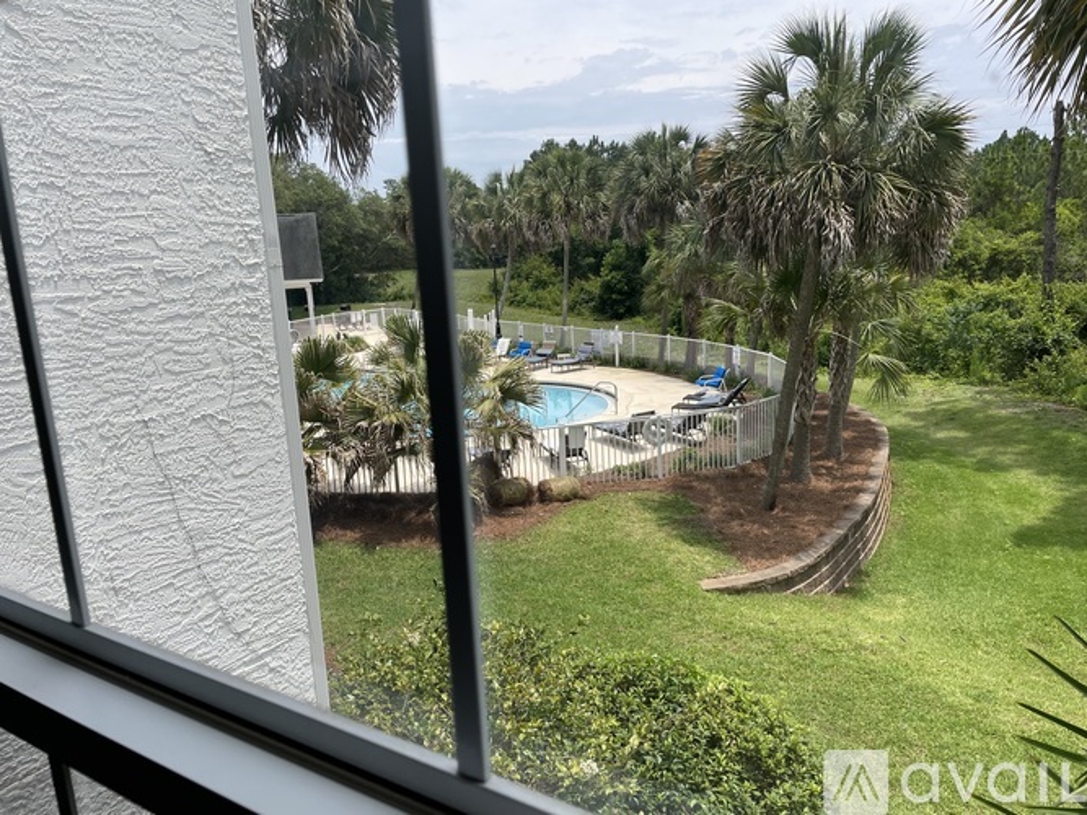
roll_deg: +3.1
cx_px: 544
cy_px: 408
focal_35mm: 26
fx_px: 816
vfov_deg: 53.0
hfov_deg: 67.3
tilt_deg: -9.3
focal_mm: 4.2
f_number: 1.6
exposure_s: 1/3125
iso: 32
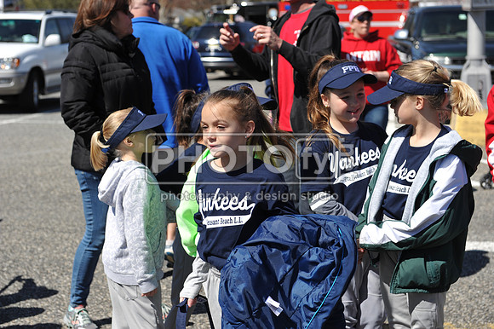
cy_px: 164
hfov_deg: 28.9
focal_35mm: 70
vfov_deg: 19.4
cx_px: 247
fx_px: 960
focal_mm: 70
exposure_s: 1/1000
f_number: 5
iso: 200
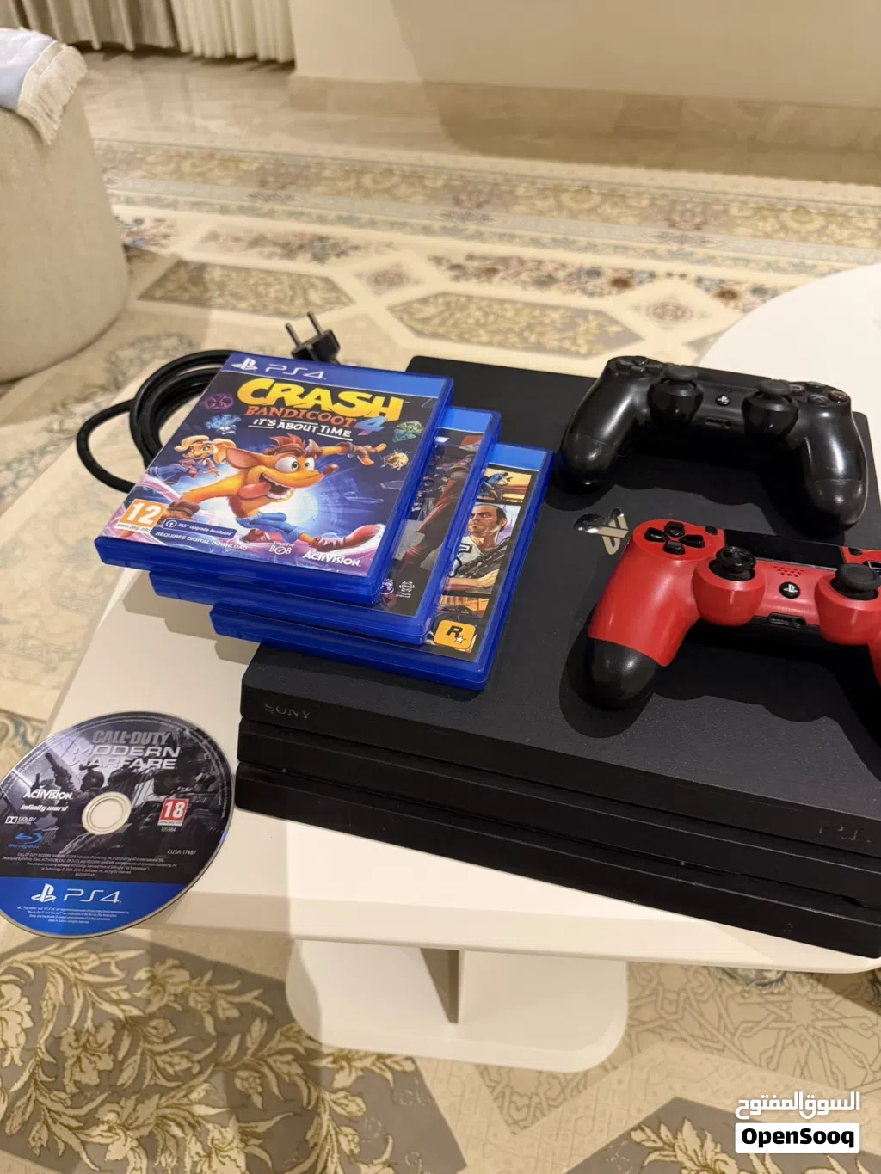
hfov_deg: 56.8
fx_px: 814
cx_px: 440
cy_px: 587
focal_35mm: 24
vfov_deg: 71.6
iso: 800
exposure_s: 1/50
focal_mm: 6.76
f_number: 1.78
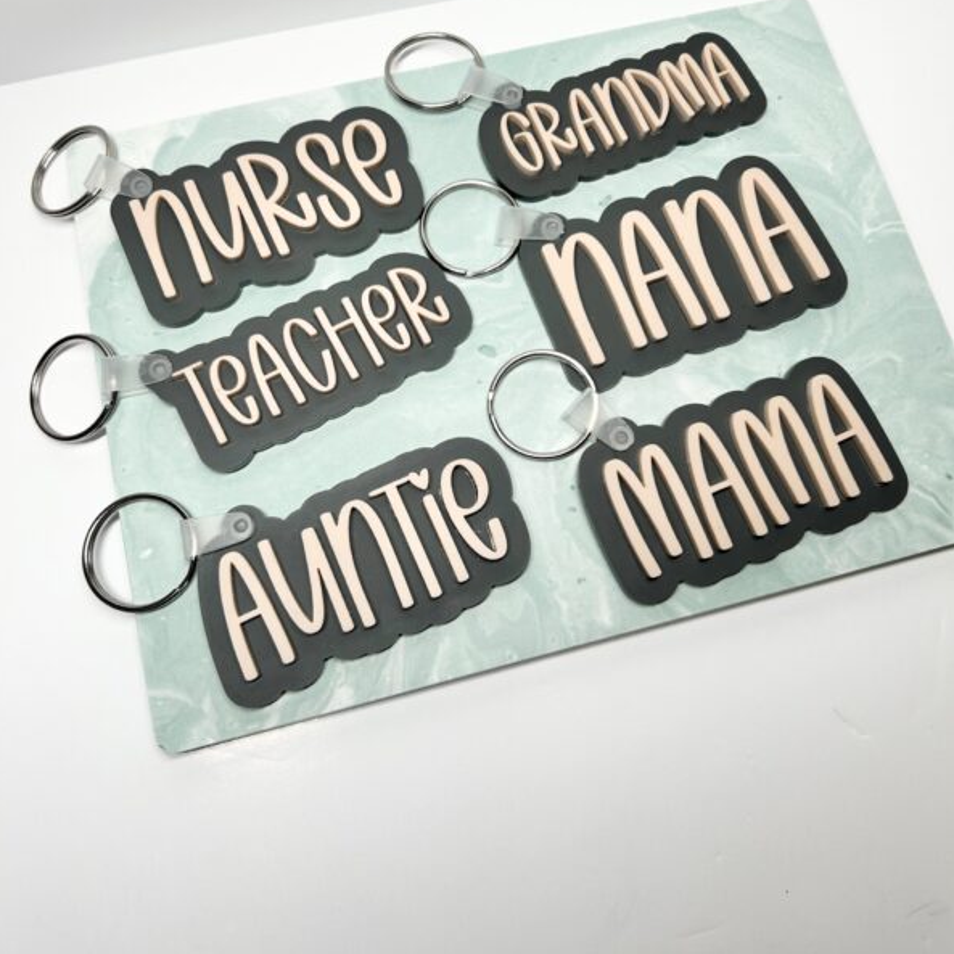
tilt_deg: -73.2
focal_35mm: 31
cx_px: 476
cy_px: 362
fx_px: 967
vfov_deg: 52.0
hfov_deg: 52.5
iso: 50
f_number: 1.5
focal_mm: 5.7
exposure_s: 1/120
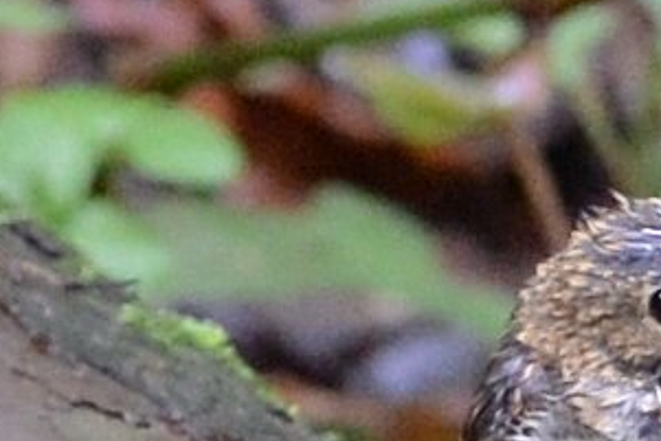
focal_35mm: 1913
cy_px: 180
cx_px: 1039
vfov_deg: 0.7
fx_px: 35140
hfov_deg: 1.1
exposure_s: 1/100
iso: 2500
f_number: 5.6
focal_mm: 300
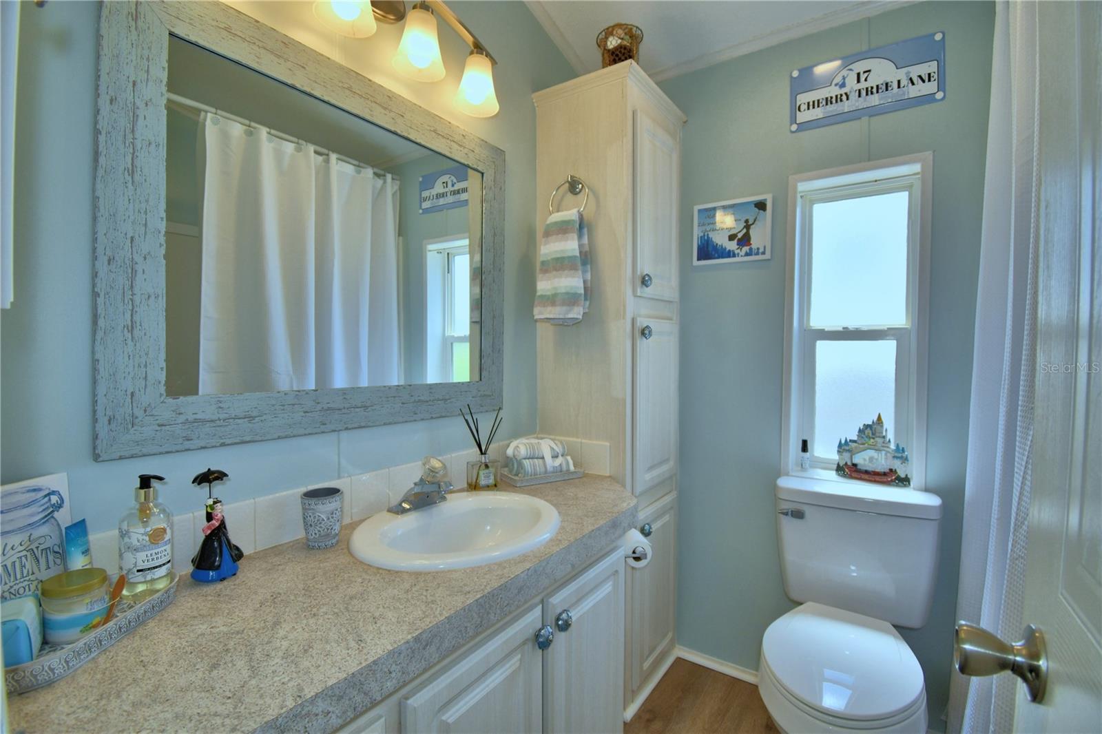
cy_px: 367
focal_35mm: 15
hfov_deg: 100.4
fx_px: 459
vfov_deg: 77.3
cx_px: 551
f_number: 4.5
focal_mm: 10
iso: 100
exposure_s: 1/160
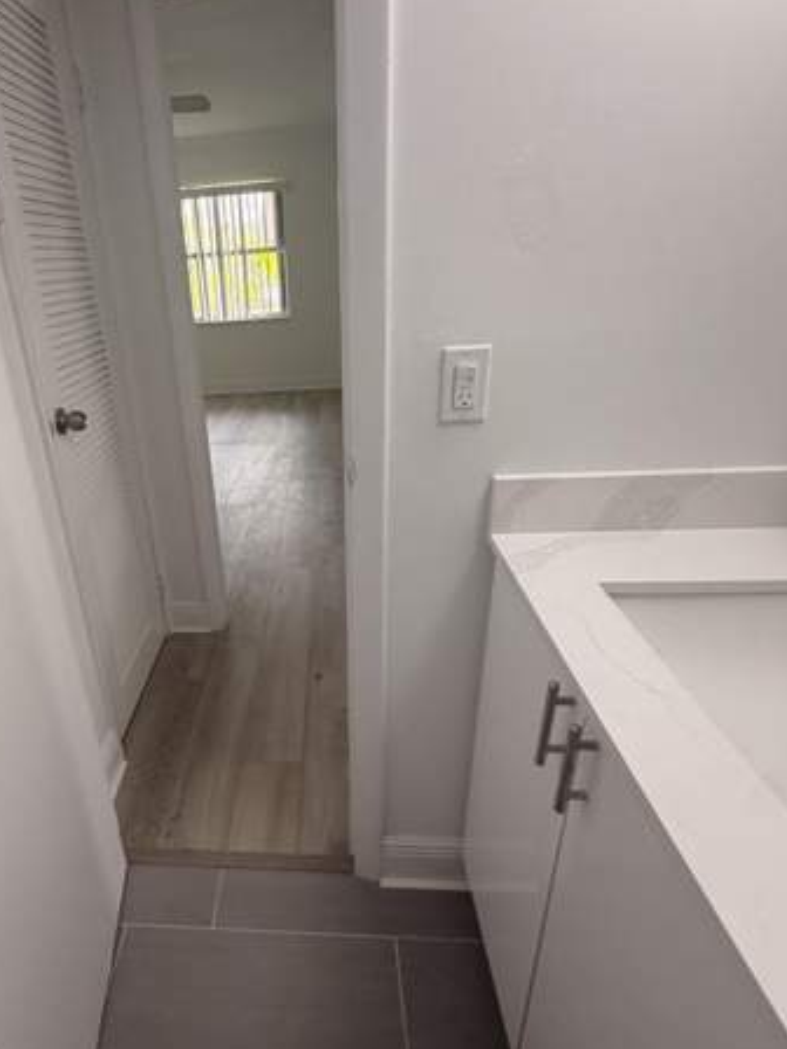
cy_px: 536
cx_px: 267
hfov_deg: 64.4
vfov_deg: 81.7
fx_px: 606
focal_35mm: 20
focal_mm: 2.22
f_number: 2.2
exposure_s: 1/120
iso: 125
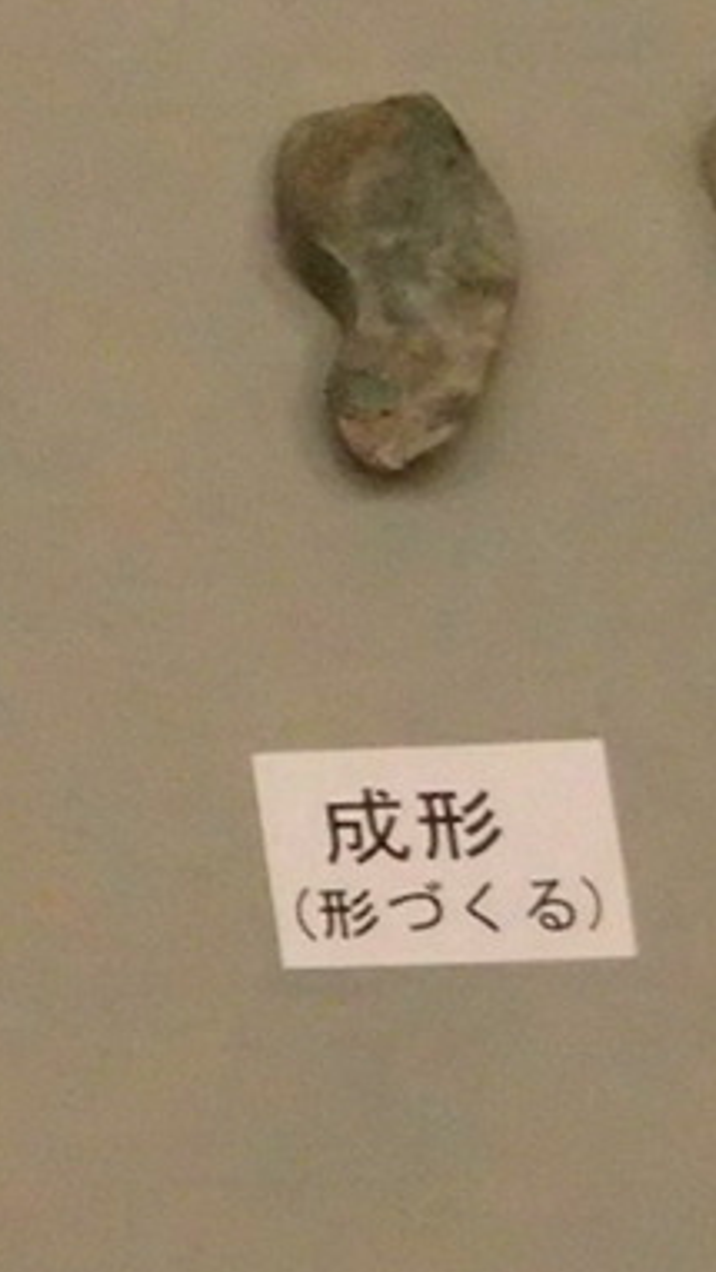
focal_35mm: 219
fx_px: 7388
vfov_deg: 9.8
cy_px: 340
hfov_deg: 5.4
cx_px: -929
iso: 1600
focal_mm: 10.73
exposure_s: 1/60
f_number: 5.3
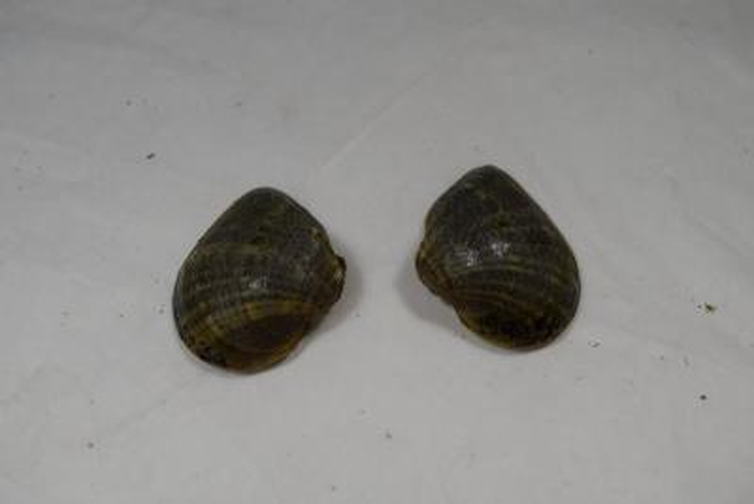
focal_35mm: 45
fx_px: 943
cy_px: 252
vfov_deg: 29.9
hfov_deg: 43.6
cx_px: 377
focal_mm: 30
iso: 280
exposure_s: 1/250
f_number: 8
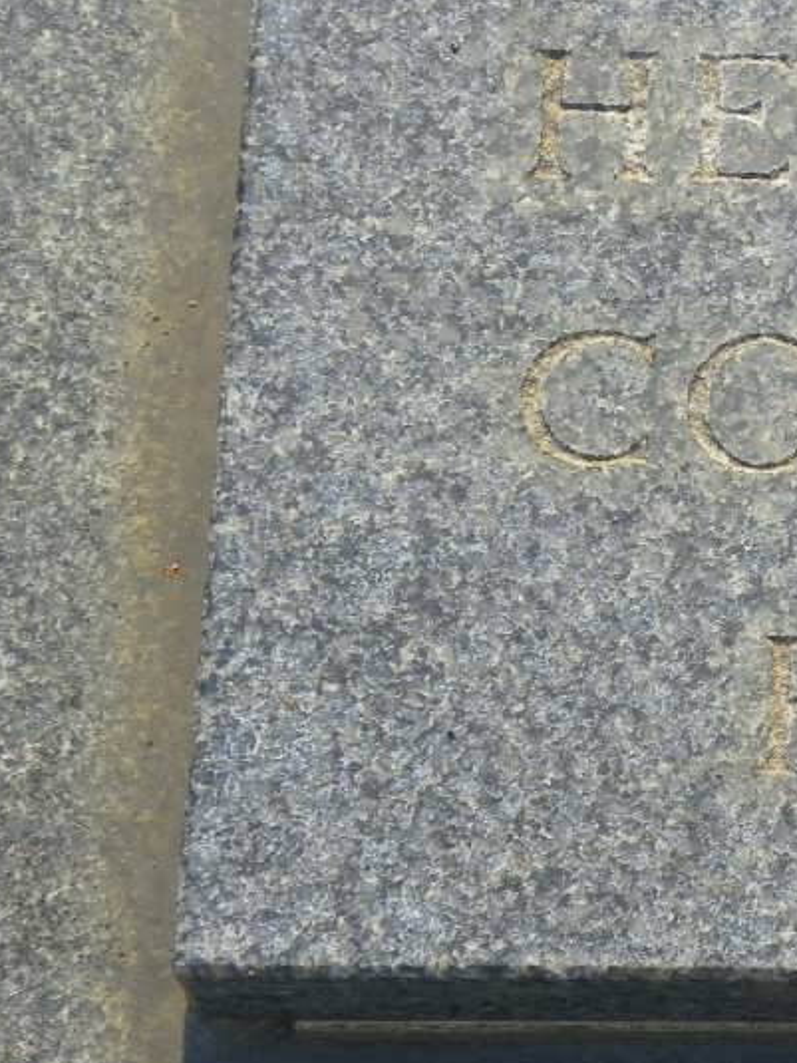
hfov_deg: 8.4
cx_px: 1043
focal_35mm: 175
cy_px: 413
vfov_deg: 11.3
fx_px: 5374
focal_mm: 13.8
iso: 64
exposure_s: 1/160
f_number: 4
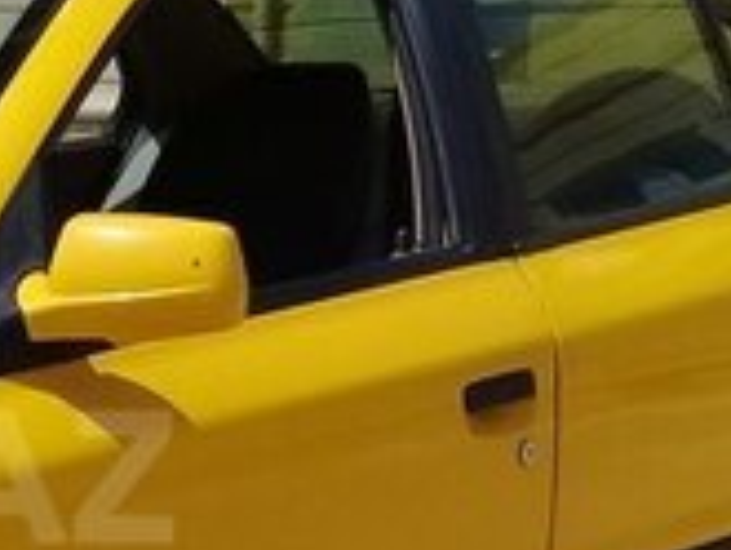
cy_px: 477
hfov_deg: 15.0
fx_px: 2620
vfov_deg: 11.9
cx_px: -279
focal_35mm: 124
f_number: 2.2
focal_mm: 3.3
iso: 50
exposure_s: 1/2242
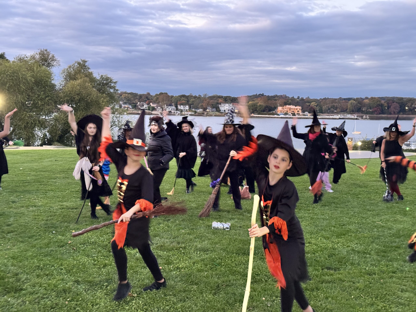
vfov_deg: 30.3
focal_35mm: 48
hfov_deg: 39.7
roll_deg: -1.0
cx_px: 208
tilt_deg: -5.7
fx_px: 577
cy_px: 156
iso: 500
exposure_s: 1/30
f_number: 1.78
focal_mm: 6.76
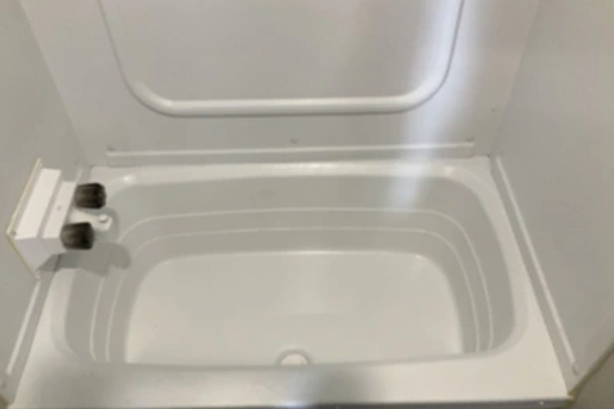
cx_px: 300
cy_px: 235
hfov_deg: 60.3
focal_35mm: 31
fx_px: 528
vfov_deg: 42.2
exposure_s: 1/60
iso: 125
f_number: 1.8
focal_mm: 3
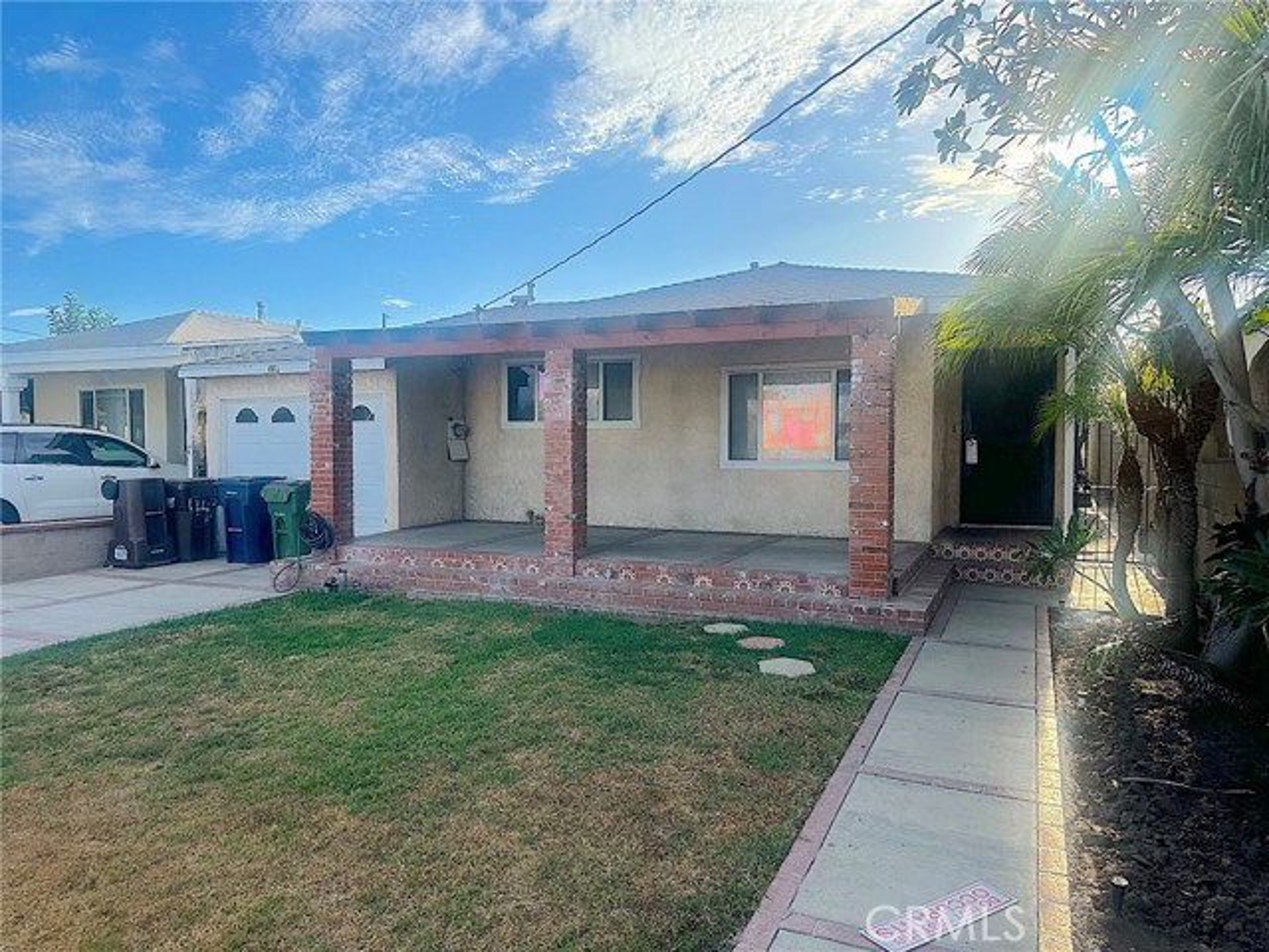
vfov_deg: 56.8
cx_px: 634
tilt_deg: -1.1
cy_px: 476
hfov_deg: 71.6
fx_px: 880
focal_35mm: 24
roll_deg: -0.1
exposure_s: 1/4184
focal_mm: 6.86
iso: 80
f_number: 1.78
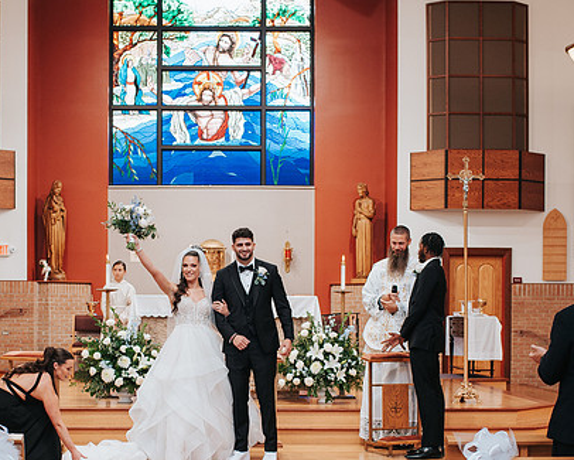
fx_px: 1206
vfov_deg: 21.3
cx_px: 206
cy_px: 364
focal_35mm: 71
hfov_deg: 26.7
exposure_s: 1/125
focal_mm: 35
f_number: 2.8
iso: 640
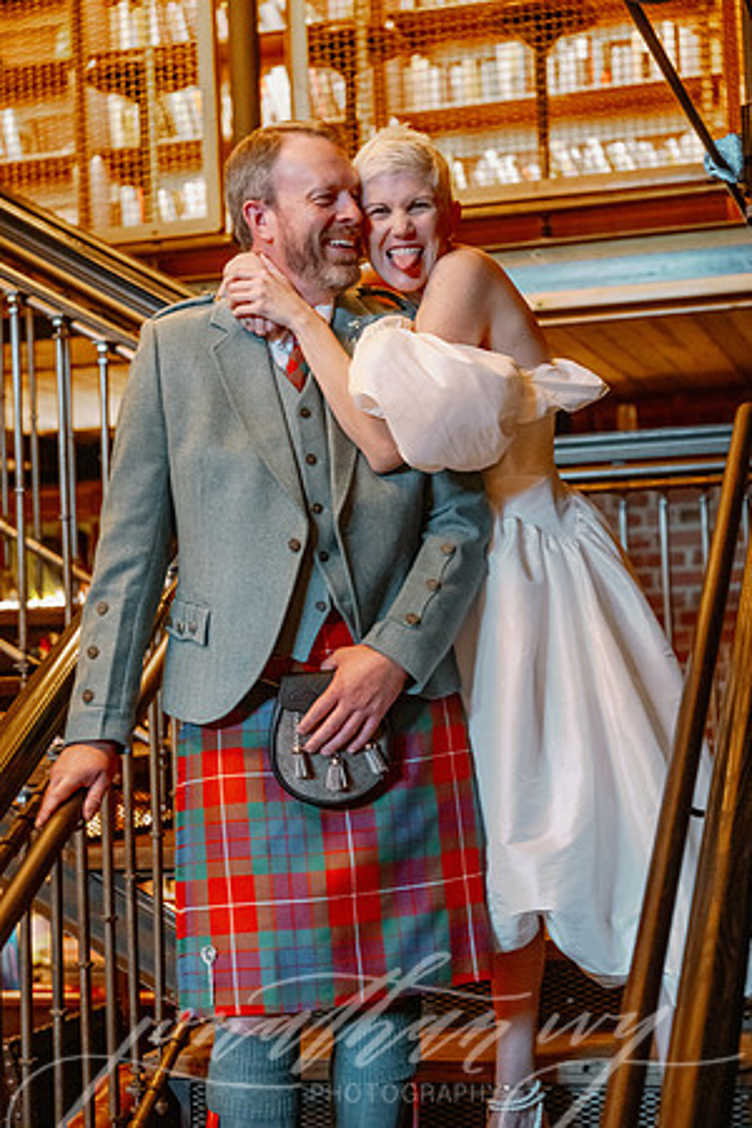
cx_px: 376
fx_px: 1943
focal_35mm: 62
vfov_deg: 32.4
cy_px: 564
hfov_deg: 21.9
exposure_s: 1/160
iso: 5000
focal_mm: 62
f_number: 2.8
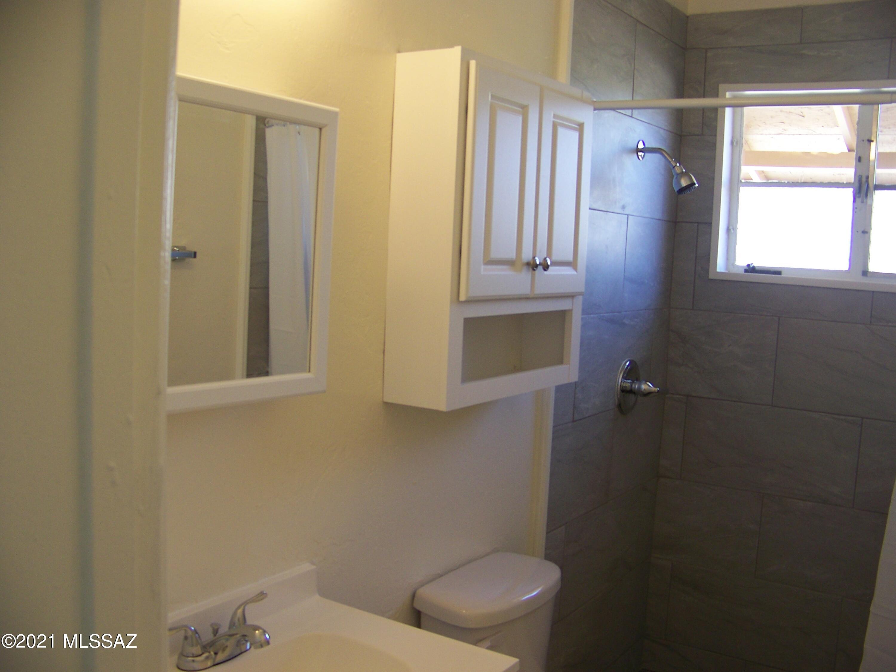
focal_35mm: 36
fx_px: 932
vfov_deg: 39.7
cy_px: 336
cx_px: 448
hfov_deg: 51.4
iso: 64
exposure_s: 1/30
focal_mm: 5.85
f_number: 2.8
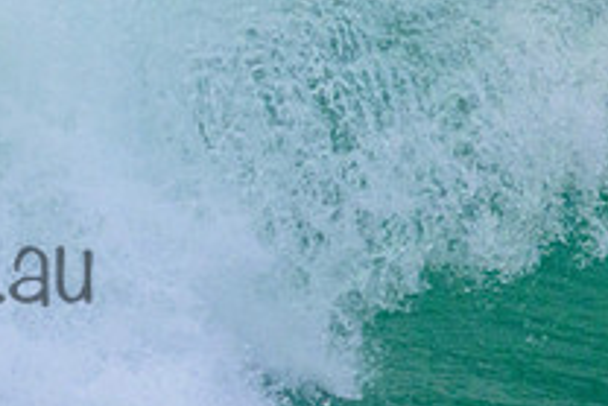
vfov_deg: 0.5
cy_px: 193
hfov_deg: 0.7
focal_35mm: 3046
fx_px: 51478
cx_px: -186
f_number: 11
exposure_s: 1/2000
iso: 1400
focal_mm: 800
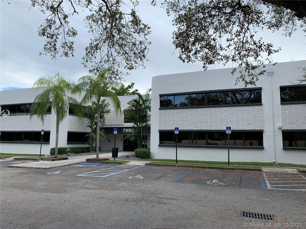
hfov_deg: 67.3
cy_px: 114
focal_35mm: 26
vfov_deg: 53.1
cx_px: 153
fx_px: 230
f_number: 1.8
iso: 25
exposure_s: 1/1054
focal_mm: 4.25
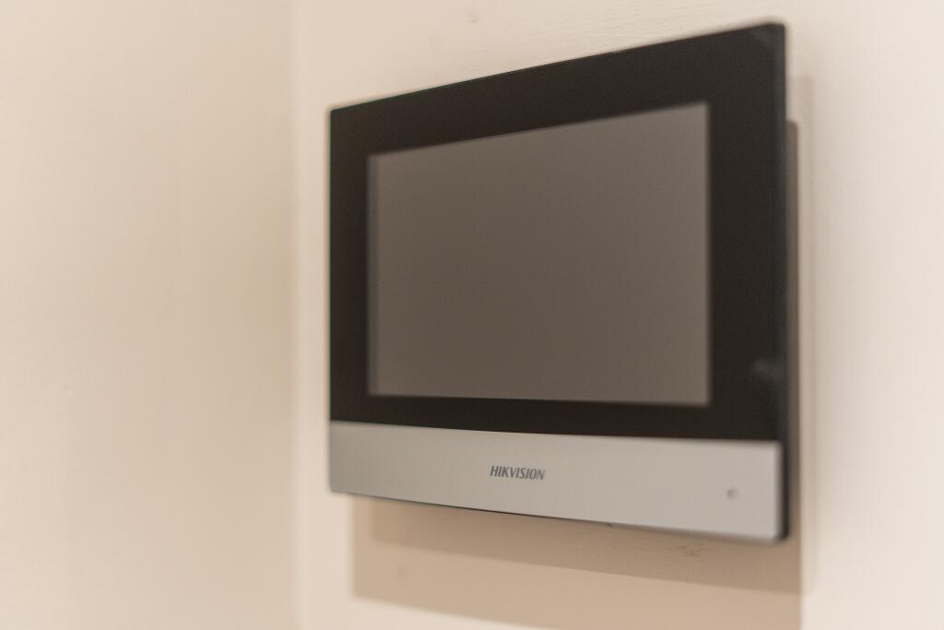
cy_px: 315
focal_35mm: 50
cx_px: 472
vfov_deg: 27.0
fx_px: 1311
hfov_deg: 39.6
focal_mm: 50
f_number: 2
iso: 1600
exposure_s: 1/160
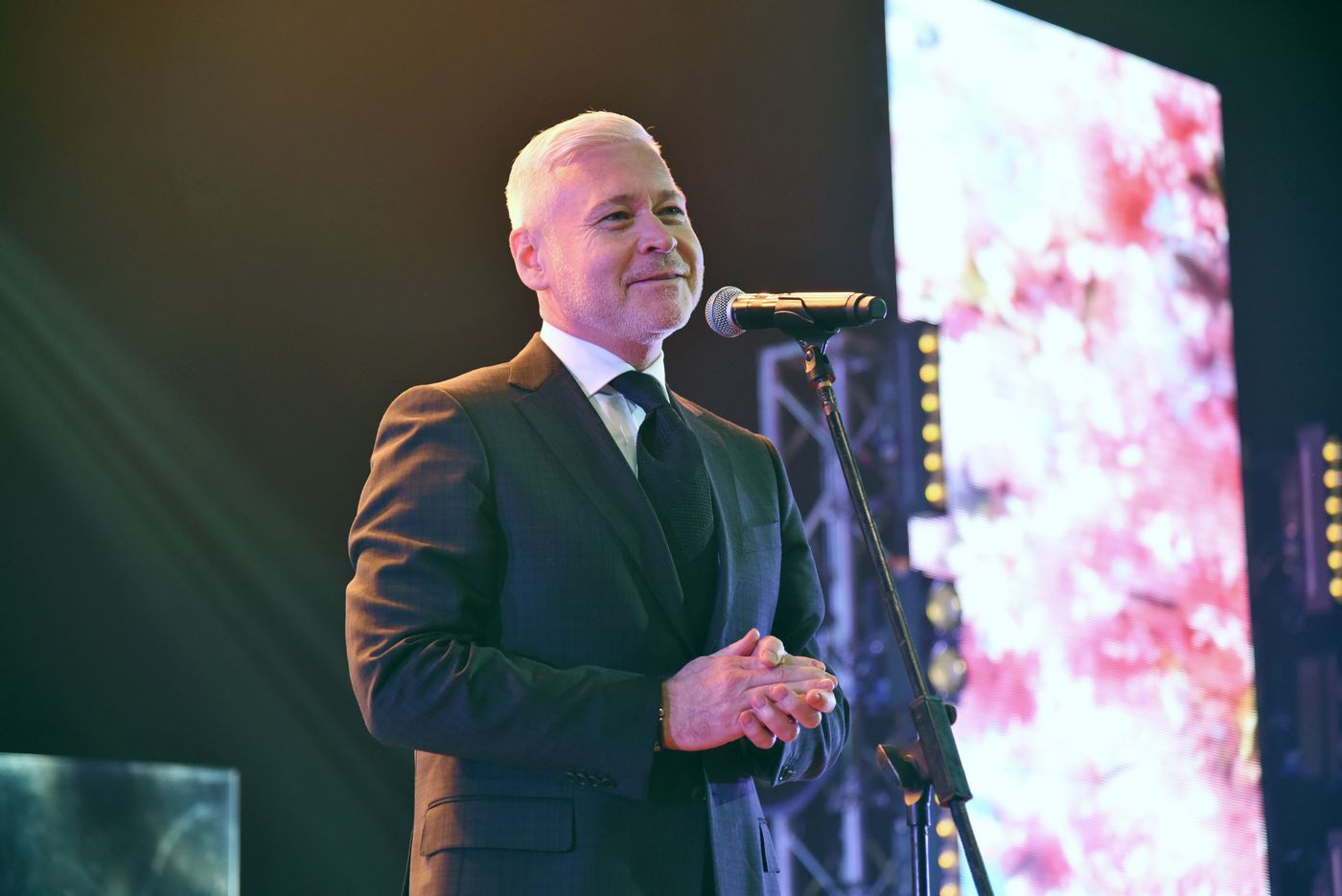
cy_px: 448
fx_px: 4102
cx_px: 671
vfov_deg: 12.5
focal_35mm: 110
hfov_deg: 18.6
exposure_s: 1/320
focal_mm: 110
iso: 2000
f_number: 4
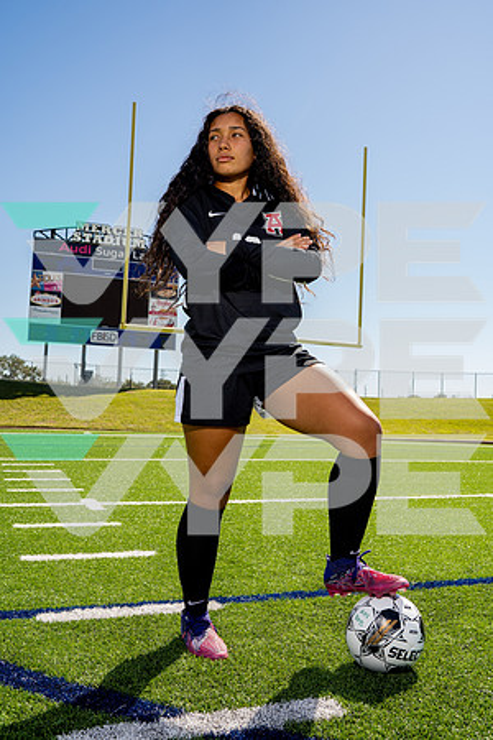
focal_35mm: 35
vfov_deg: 54.4
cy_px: 370
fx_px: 719
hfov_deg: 37.9
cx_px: 246
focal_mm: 35
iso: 80
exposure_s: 1/250
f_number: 6.3
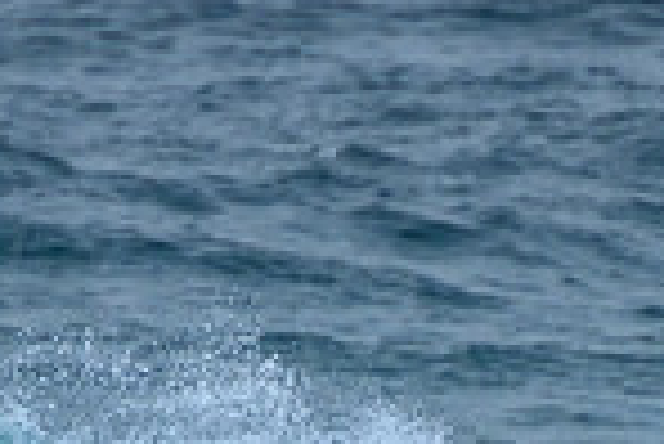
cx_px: 507
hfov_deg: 1.0
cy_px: 832
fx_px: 39878
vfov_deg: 0.6
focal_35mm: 2160
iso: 500
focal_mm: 400
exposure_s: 1/2000
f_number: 7.1
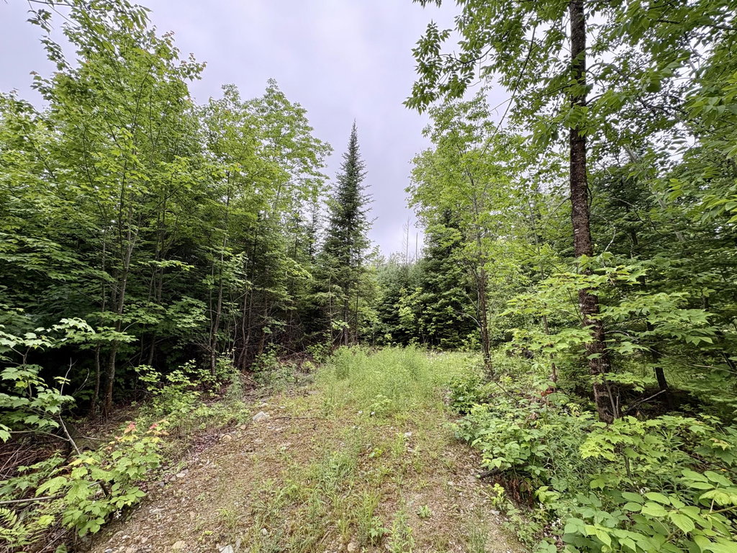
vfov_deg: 85.7
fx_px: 298
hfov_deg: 102.1
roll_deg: -0.1
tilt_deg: +11.2
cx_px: 368
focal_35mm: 14
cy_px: 276
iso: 64
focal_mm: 2.22
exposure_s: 1/269
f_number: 2.2
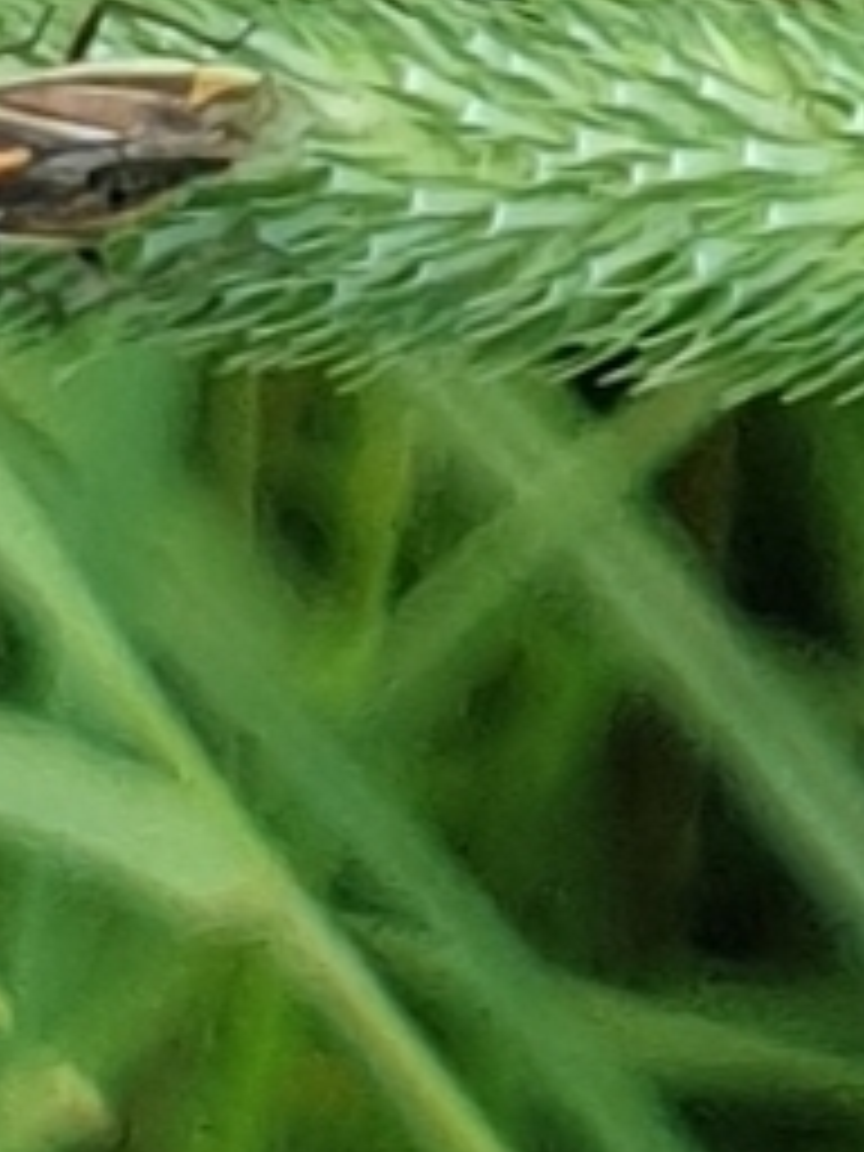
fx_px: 2163
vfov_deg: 27.5
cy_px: -86
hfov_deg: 21.6
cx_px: -56
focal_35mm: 65
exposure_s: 1/234
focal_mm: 4.3
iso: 50
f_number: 2.4
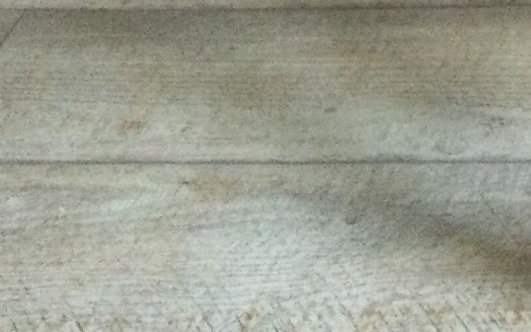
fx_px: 1925
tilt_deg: -20.2
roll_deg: -2.6
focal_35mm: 133
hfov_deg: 14.1
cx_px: 925
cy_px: -472
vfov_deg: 8.9
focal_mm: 3.3
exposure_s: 1/33
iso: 125
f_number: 2.4
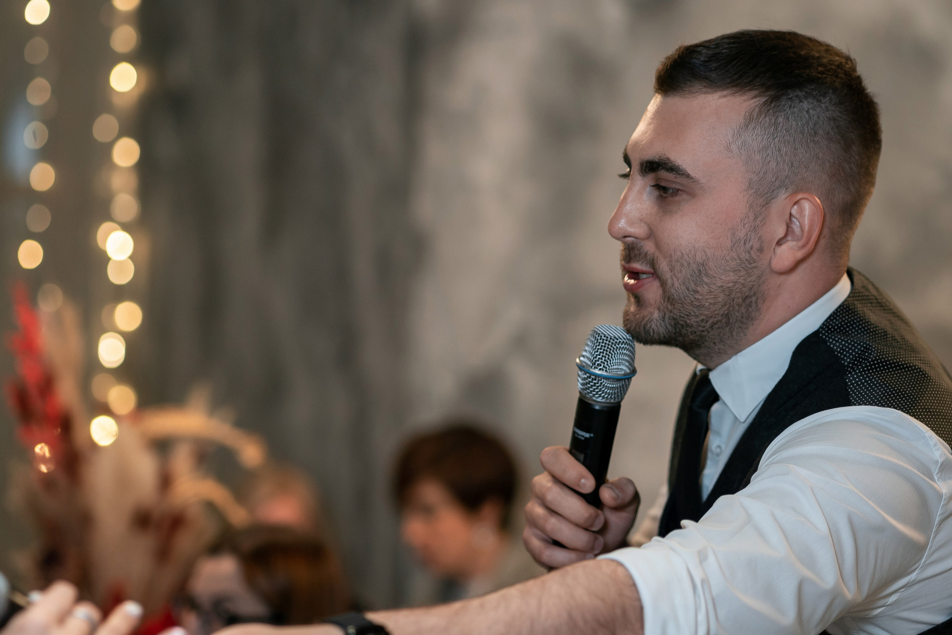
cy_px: 318
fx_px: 3358
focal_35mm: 127
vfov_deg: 10.8
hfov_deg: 16.1
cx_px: 476
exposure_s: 1/160
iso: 500
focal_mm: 85
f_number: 2.2
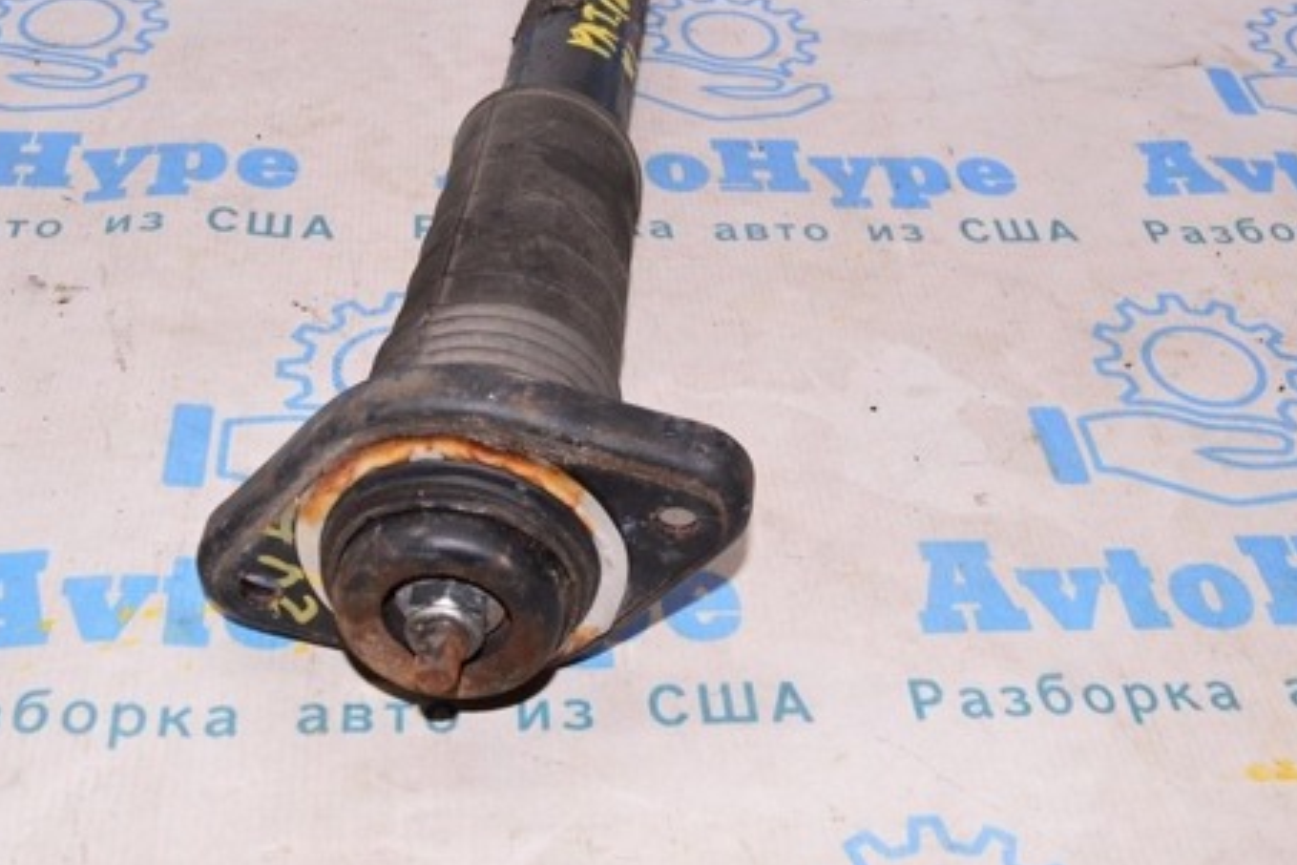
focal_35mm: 49
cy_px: 339
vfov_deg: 27.6
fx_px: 1755
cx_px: 616
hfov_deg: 40.6
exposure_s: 1/200
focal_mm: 23
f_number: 8
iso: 1600
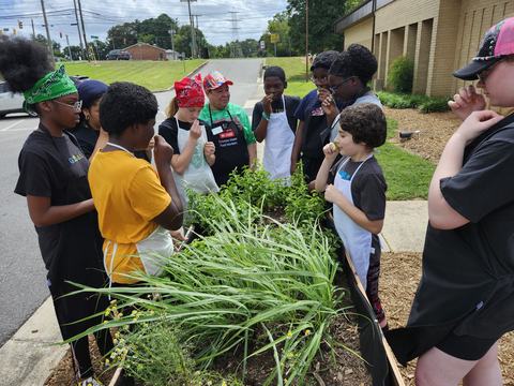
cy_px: 193
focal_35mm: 23
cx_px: 257
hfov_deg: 73.9
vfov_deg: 58.9
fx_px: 342
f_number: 1.8
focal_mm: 5.54
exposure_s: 1/1391
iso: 25
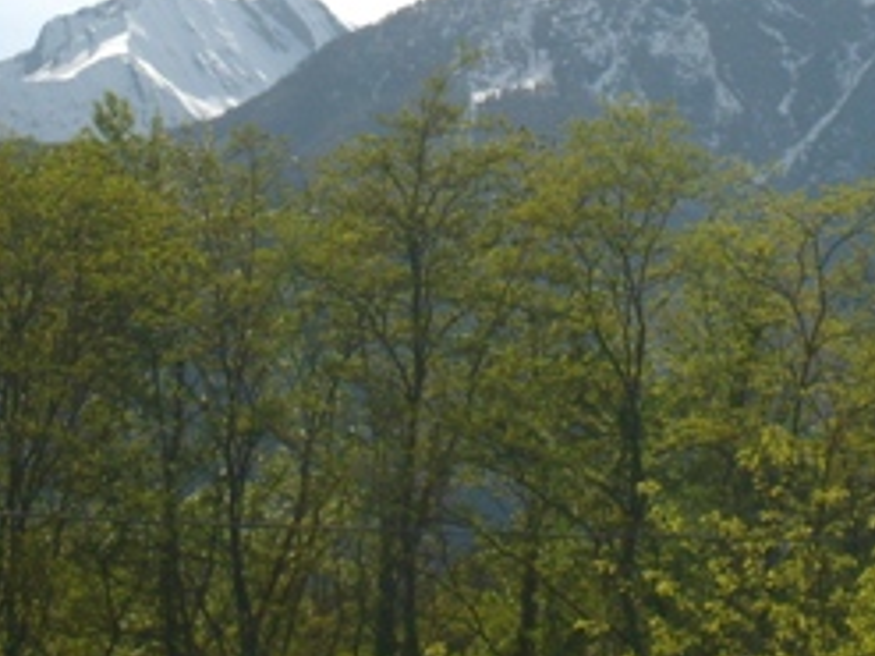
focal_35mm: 264
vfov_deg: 5.6
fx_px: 6670
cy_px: 137
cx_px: 687
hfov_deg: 7.5
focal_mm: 17.4
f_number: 12.4
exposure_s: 1/350
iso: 80
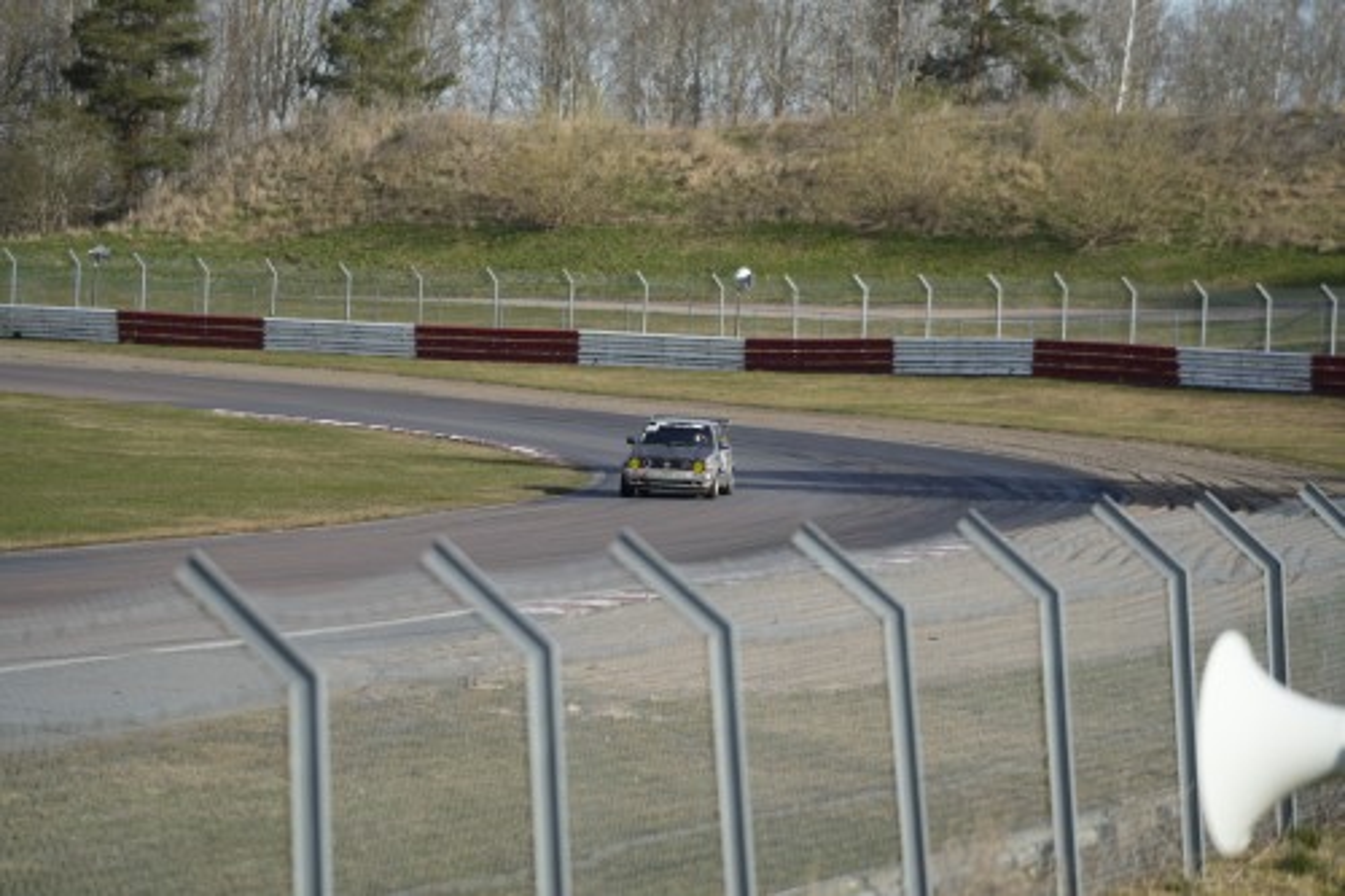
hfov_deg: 10.3
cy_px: 448
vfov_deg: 6.9
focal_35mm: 200
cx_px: 672
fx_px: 7469
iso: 160
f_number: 3.5
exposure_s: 1/800
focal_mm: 200
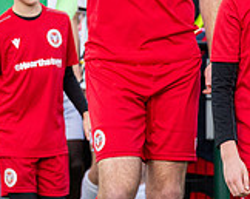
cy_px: 109
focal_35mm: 401
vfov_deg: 3.8
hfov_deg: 4.8
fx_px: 2962
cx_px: 215
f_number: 4
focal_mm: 81
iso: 800
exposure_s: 1/1600
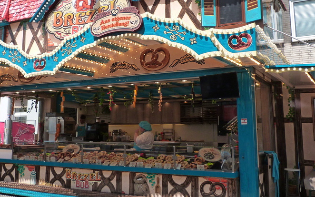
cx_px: 152
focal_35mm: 40
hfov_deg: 49.3
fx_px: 343
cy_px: 70
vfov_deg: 31.8
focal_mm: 4.5
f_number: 5.6
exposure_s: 1/250
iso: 160
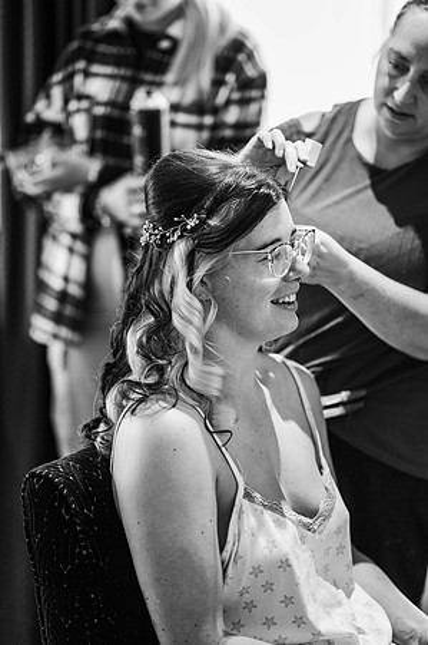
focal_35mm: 85
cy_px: 322
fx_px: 1519
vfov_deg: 23.9
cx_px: 214
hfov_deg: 16.0
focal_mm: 85
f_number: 1.8
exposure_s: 1/200
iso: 720
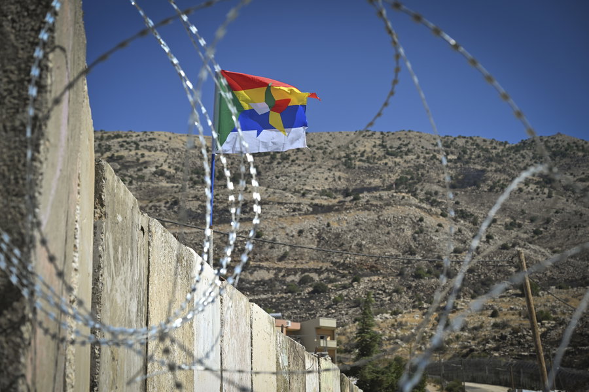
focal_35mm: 63
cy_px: 196
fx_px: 1031
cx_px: 294
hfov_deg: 31.9
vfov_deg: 21.6
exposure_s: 1/2000
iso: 200
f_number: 5.6
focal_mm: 63
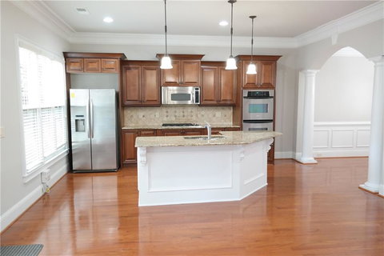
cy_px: 128
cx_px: 192
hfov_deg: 67.4
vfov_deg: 47.9
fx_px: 288
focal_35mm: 27
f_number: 4
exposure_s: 1/25
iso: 800
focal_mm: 18
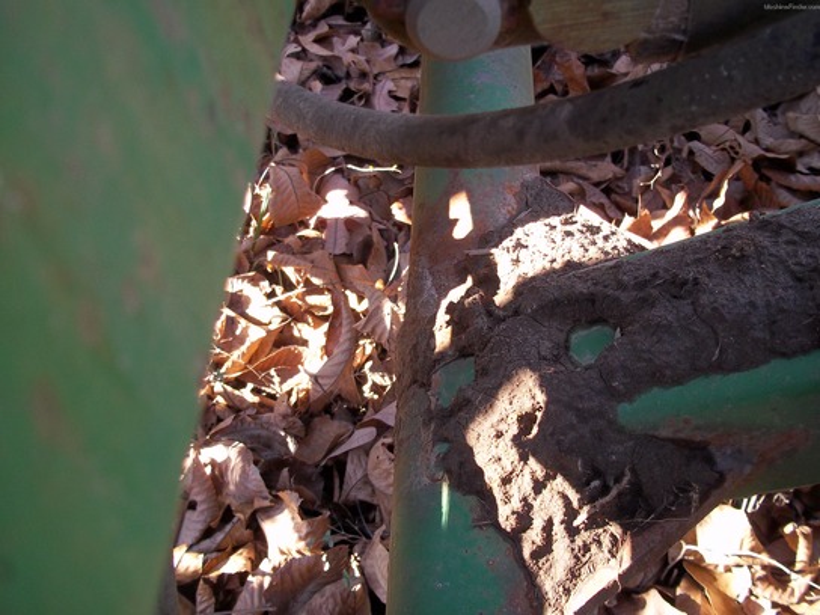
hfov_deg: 51.4
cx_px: 410
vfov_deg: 39.7
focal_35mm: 36
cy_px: 308
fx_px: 853
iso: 80
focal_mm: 6.5
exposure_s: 1/60
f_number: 3.1
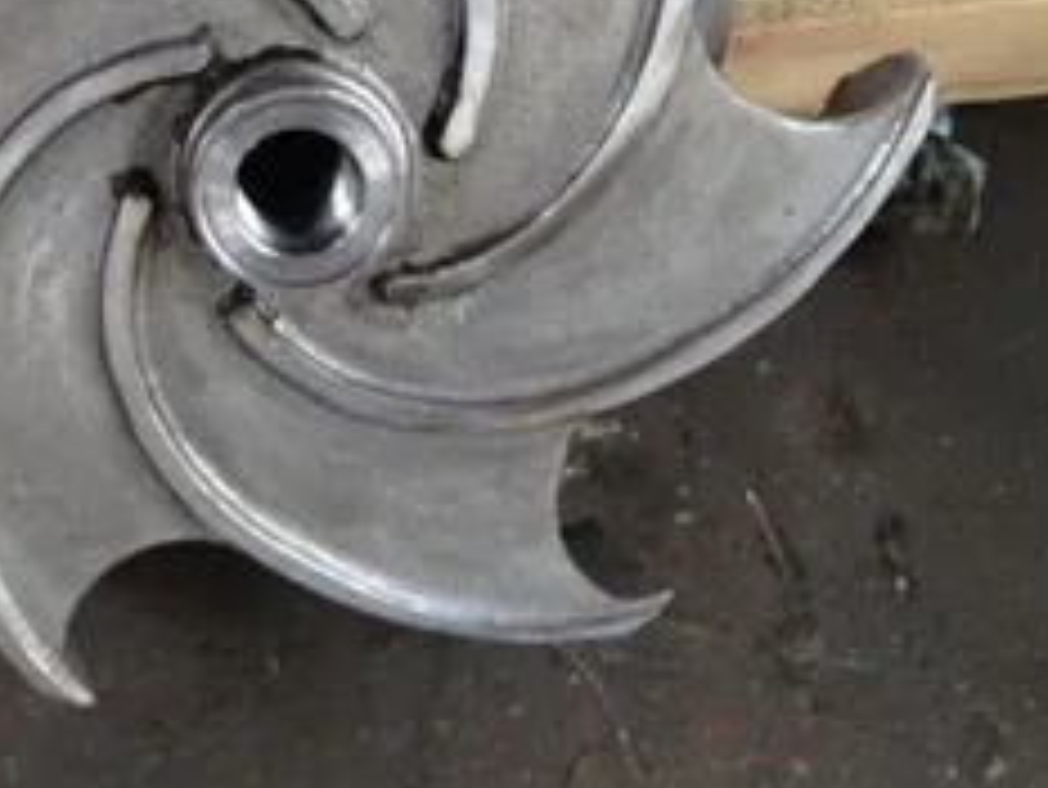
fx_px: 1817
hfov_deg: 31.3
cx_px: 207
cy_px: 135
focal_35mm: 60
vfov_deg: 24.0
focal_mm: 4.28
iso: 100
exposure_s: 1/20
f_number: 2.4
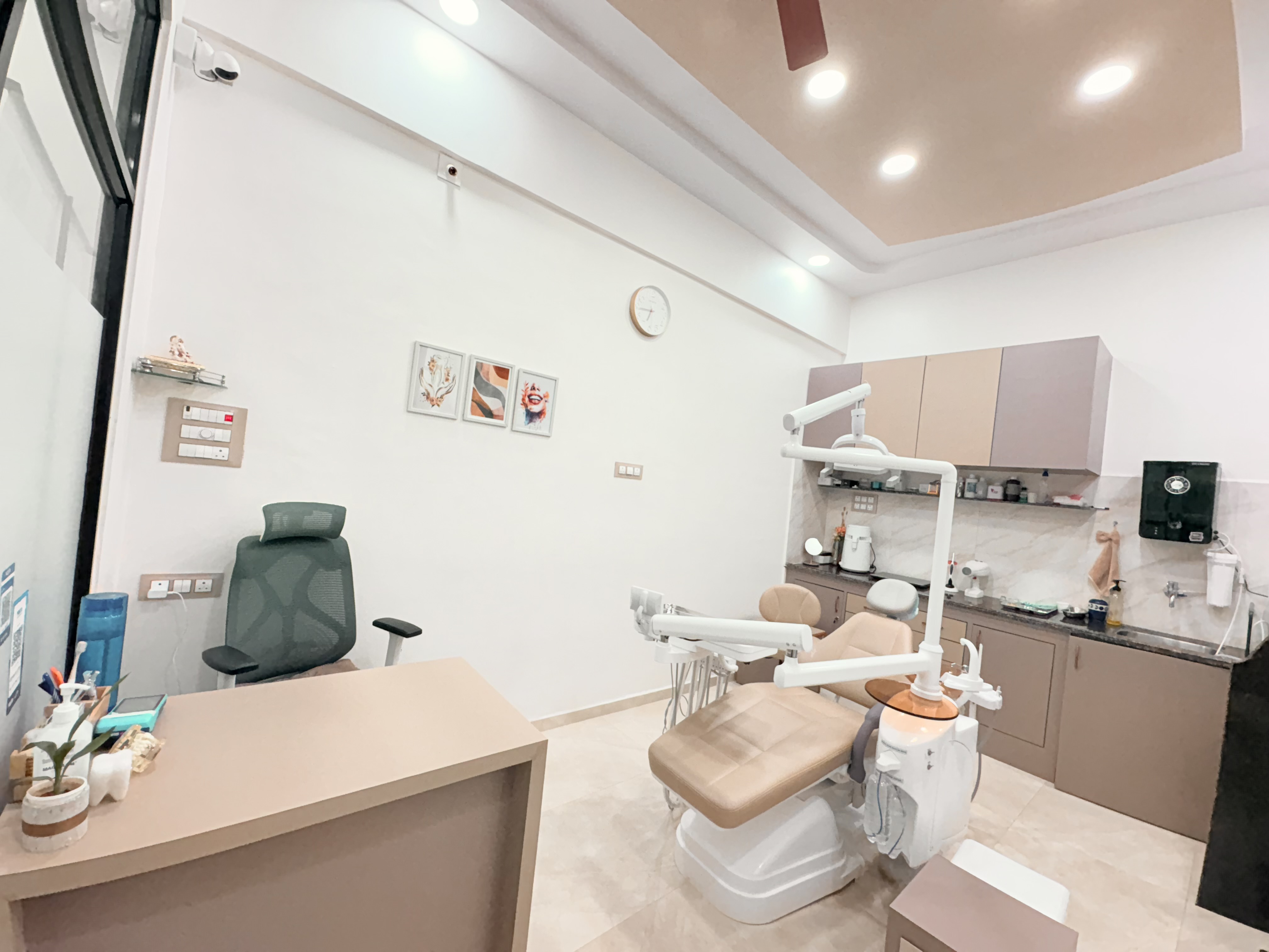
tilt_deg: +0.8
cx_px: 634
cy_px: 476
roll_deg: -5.3
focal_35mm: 14
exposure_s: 1/100
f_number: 2.2
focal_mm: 2.22
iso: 200
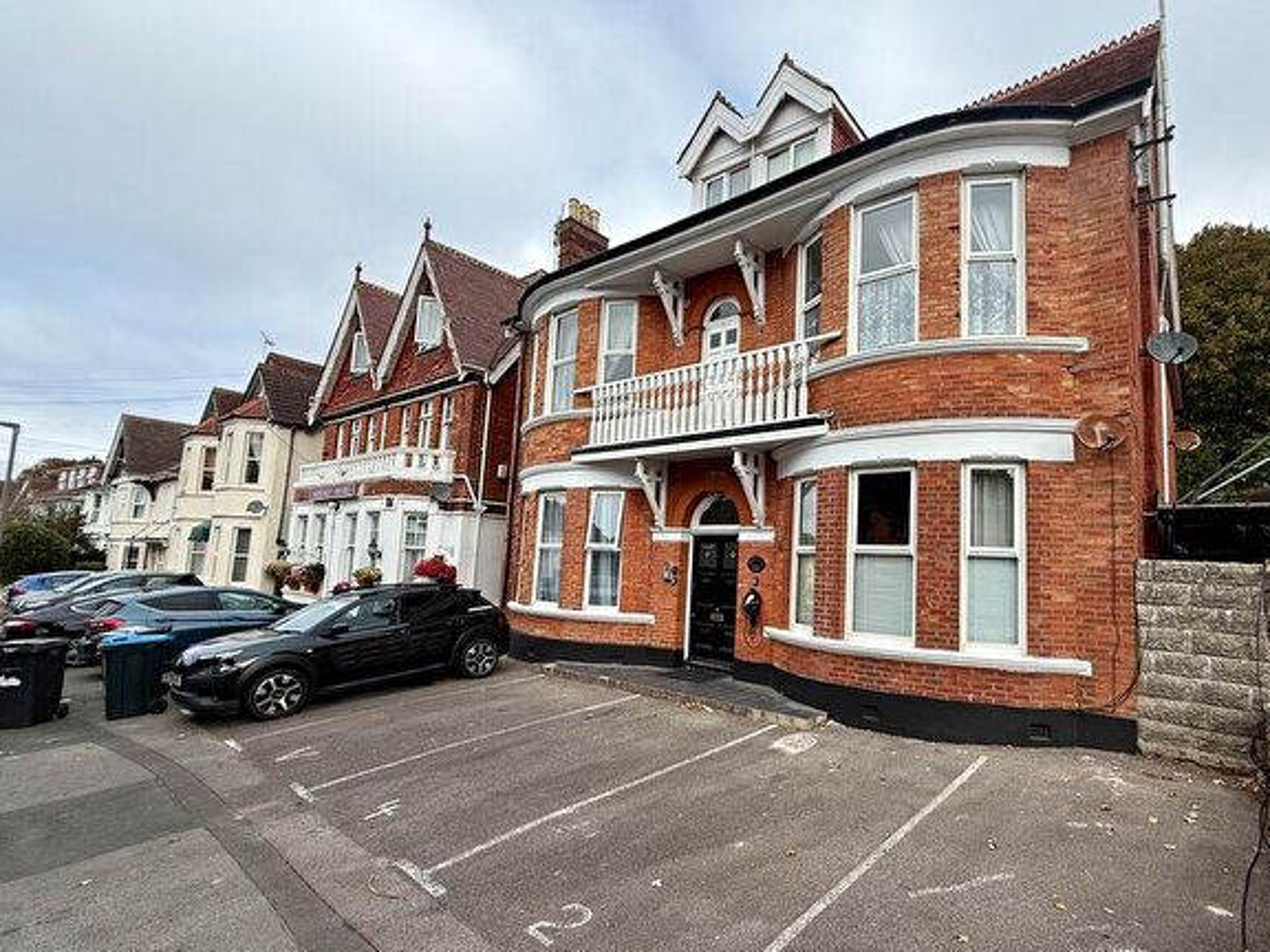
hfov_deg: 89.8
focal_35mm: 17
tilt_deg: +5.2
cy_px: 504
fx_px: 624
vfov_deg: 74.7
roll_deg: -1.9
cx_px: 767
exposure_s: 1/809
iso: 50
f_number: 2.2
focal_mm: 2.22
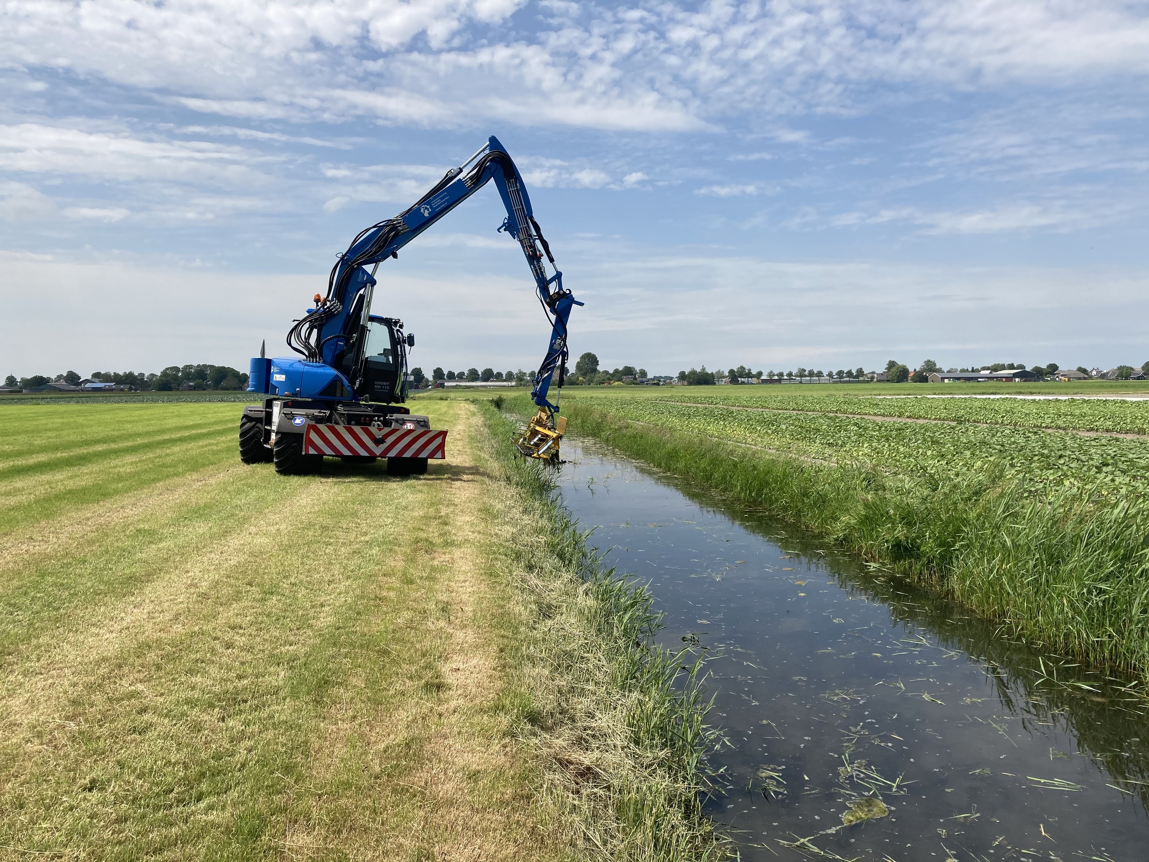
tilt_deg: -1.5
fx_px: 929
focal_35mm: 28
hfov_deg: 63.4
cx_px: 574
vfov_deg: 49.7
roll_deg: +0.7
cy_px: 431
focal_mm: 3.99
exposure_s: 1/3003
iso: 25
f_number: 1.8
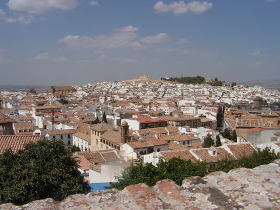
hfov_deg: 51.4
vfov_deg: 39.7
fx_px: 291
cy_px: 105
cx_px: 140
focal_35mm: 36
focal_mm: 6
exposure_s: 1/1250
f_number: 4.8
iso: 64
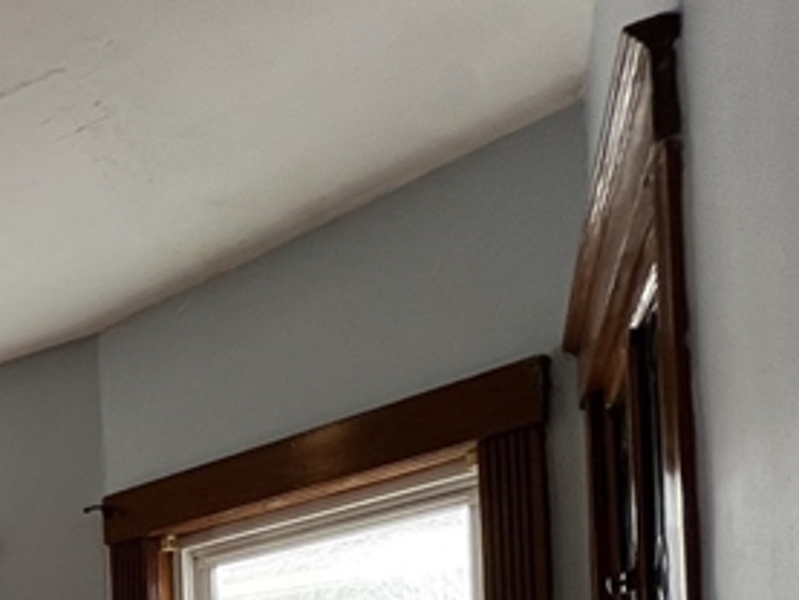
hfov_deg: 21.9
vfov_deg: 24.3
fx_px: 1108
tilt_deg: -0.2
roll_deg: +3.5
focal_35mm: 48
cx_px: -666
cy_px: 880
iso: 40
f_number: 1.8
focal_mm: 1.57
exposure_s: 1/120
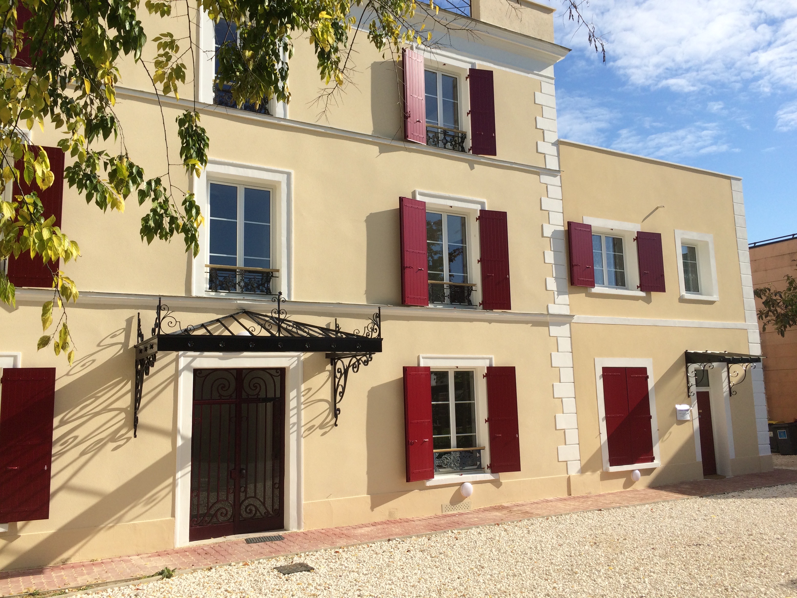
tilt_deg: +7.8
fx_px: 668
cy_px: 299
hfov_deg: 61.7
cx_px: 398
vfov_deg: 48.2
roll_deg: +2.0
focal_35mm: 29
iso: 32
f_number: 2.2
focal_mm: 4.15
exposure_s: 1/2740
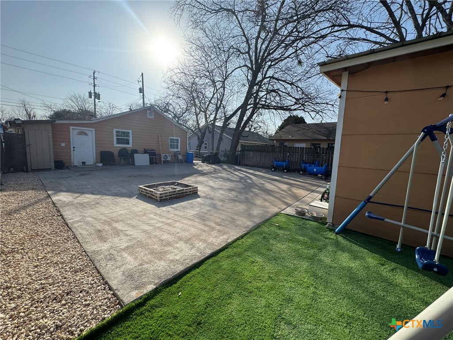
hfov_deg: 102.1
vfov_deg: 85.7
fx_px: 183
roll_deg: -2.6
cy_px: 170
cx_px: 226
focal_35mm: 14
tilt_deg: -6.5
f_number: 2.2
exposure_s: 1/1880
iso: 50
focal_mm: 2.22
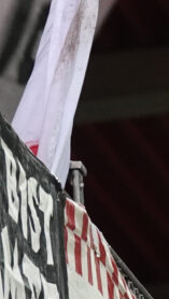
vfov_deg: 2.6
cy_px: 462
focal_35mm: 813
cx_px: 499
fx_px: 6457
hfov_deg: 1.5
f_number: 4
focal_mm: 49.51
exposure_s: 1/100
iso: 800
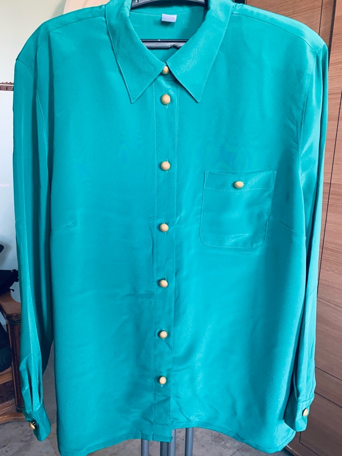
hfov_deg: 53.1
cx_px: 171
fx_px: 343
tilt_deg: -14.5
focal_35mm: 26
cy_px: 228
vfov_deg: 67.3
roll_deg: -0.7
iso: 320
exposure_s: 1/60
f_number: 1.8
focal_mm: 4.25
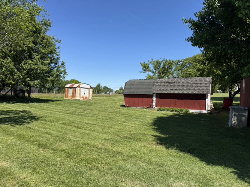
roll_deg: -2.3
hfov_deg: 71.6
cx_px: 125
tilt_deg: +0.0
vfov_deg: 56.8
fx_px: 173
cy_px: 94
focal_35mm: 24
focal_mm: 6.76
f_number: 1.78
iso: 80
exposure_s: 1/3597
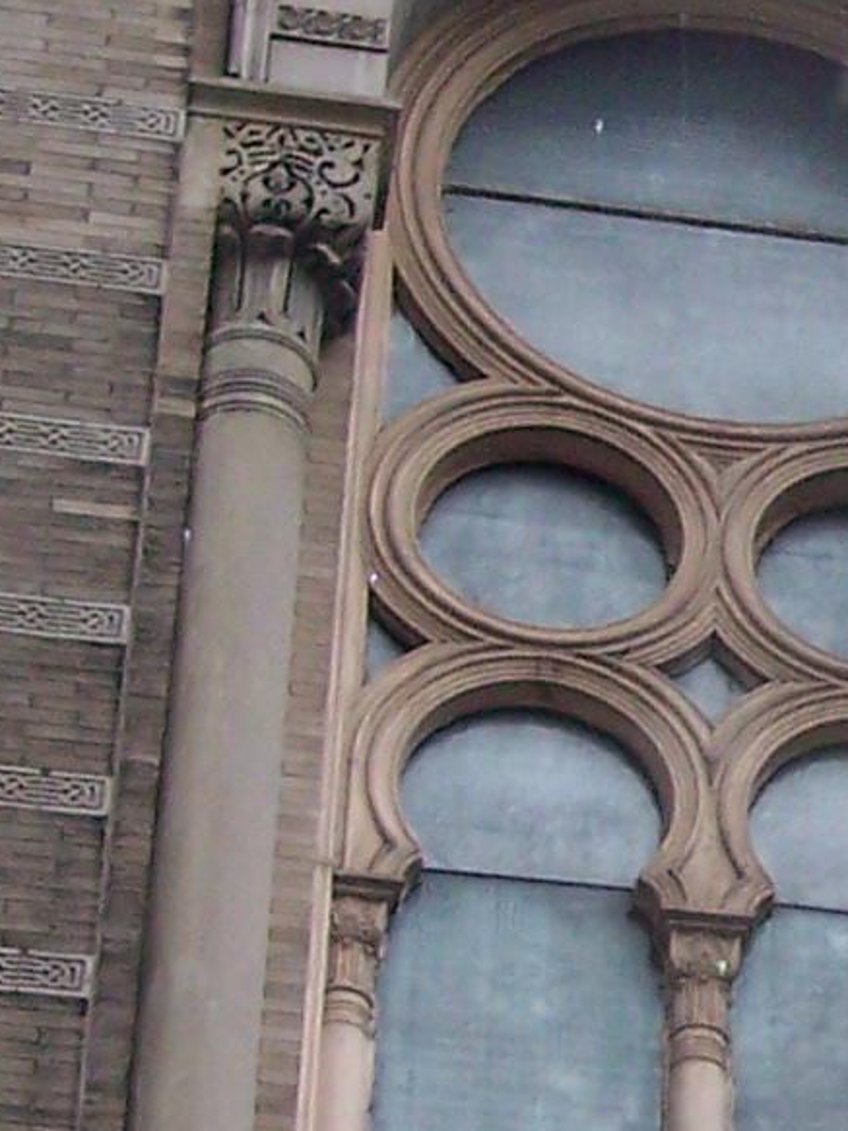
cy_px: 906
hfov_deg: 7.3
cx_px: 1972
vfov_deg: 10.3
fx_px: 6241
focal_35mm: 191
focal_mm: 8
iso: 140
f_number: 2.8
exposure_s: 1/60
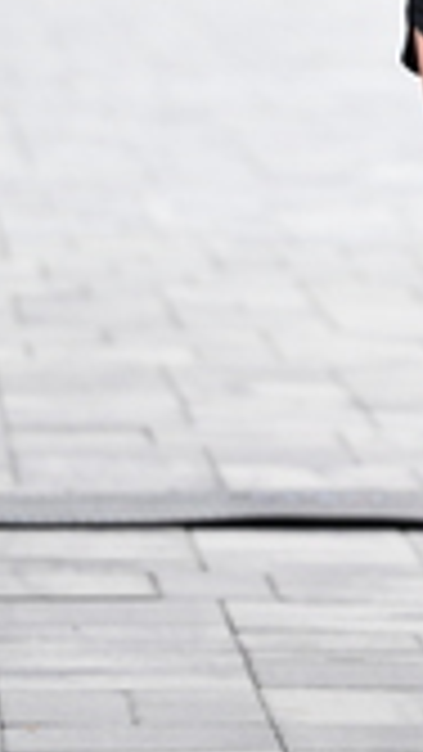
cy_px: -167
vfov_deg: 6.1
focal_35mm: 351
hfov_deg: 3.4
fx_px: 6995
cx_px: 740
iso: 1600
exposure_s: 1/1250
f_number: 2.8
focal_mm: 102
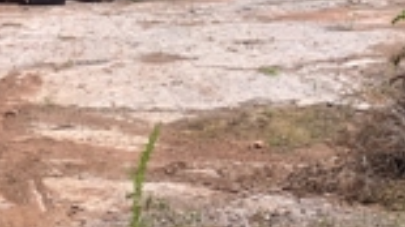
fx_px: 1567
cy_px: 235
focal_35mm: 146
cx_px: -18
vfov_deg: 8.2
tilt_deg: -14.7
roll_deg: -0.1
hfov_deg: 14.4
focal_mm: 6
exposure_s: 1/716
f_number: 2.4
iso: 16
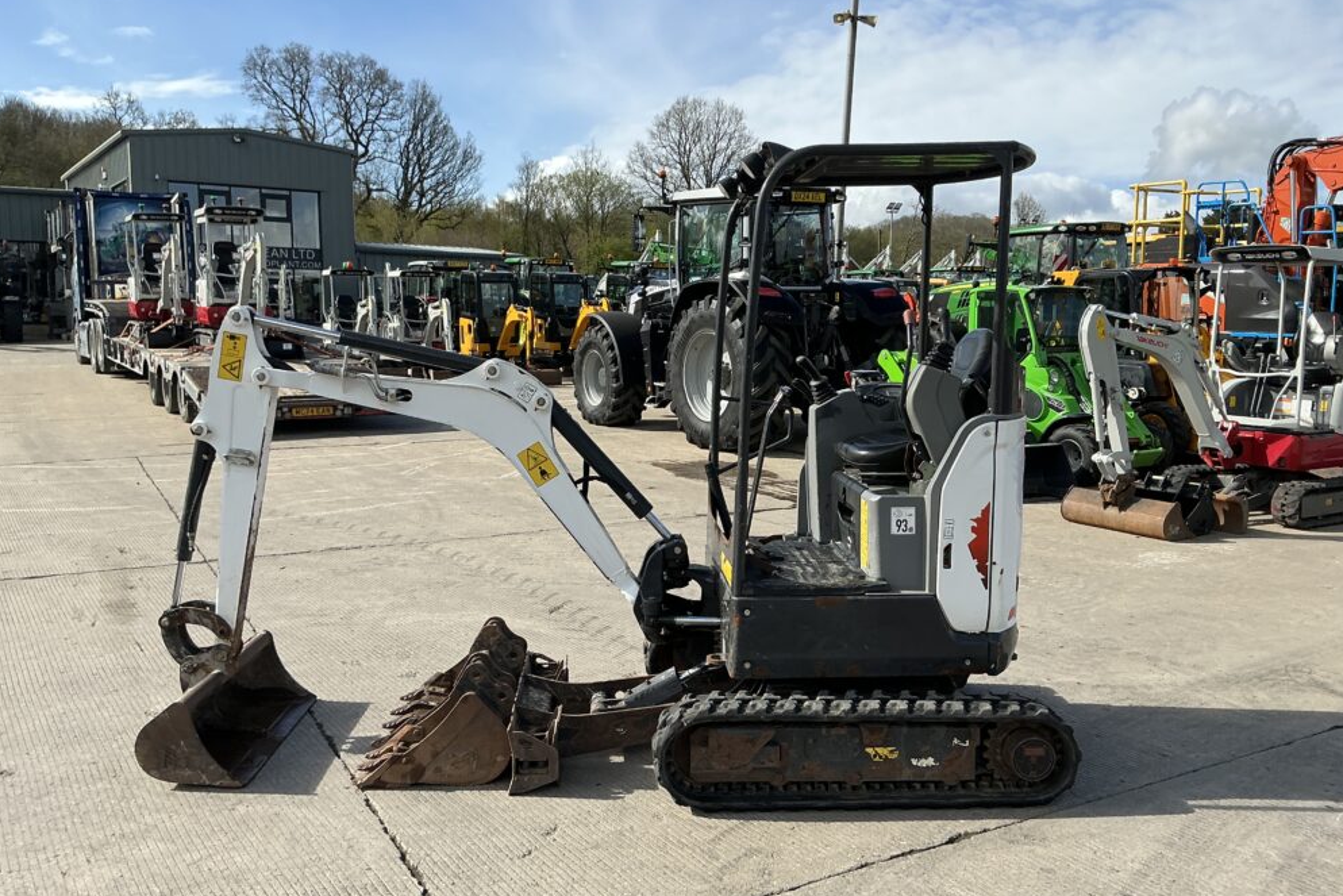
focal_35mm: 30
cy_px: 458
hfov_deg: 61.9
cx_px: 685
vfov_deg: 43.6
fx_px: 1119
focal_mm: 3
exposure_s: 1/1577
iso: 25
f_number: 1.8
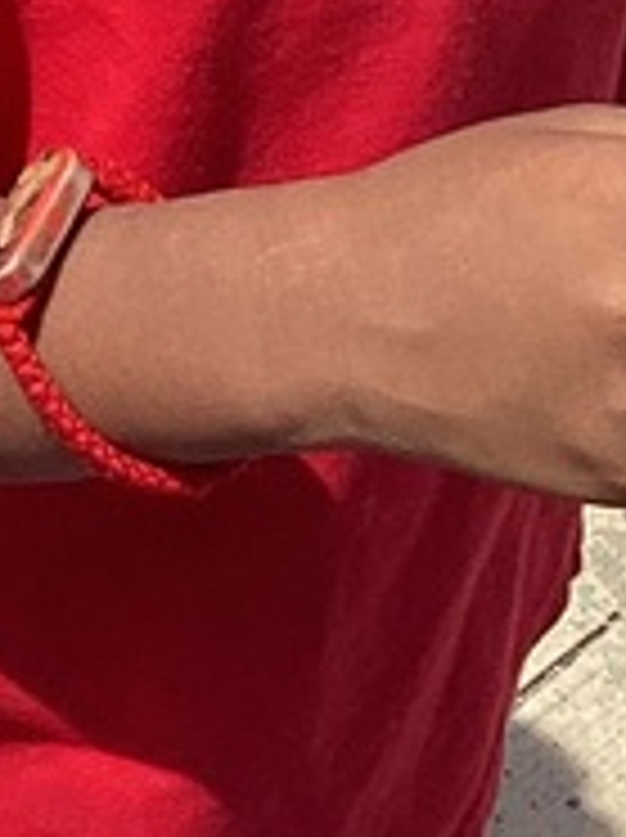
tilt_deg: -26.8
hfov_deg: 8.1
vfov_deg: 10.2
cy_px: -1130
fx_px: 4133
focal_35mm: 171
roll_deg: -6.7
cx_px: -757
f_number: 2.4
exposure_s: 1/1253
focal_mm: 3.3
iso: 25
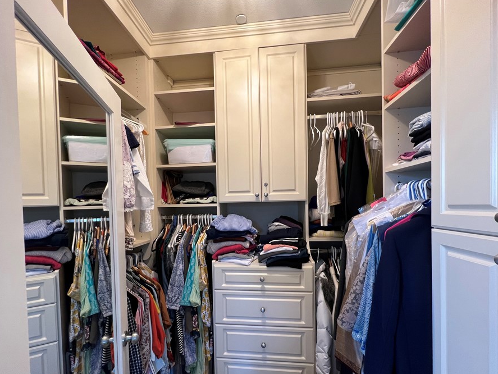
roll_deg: +1.0
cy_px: 211
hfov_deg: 98.1
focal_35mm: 15
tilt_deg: -1.0
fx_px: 216
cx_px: 235
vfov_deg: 81.4
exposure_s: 1/60
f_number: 1.8
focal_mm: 1.57
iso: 200
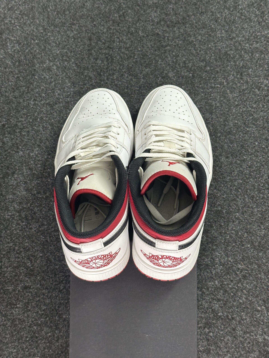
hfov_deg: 30.3
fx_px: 497
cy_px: 179
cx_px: 134
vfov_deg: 39.7
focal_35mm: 48
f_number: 1.78
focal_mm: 6.86
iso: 200
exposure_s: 1/50
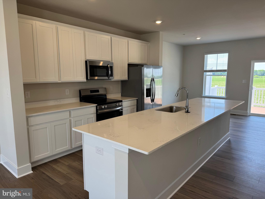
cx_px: 132
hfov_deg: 71.6
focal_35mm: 24
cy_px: 100
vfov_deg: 56.8
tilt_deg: -8.3
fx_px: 184
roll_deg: +0.2
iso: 80
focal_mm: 6.76
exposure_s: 1/170
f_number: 1.78
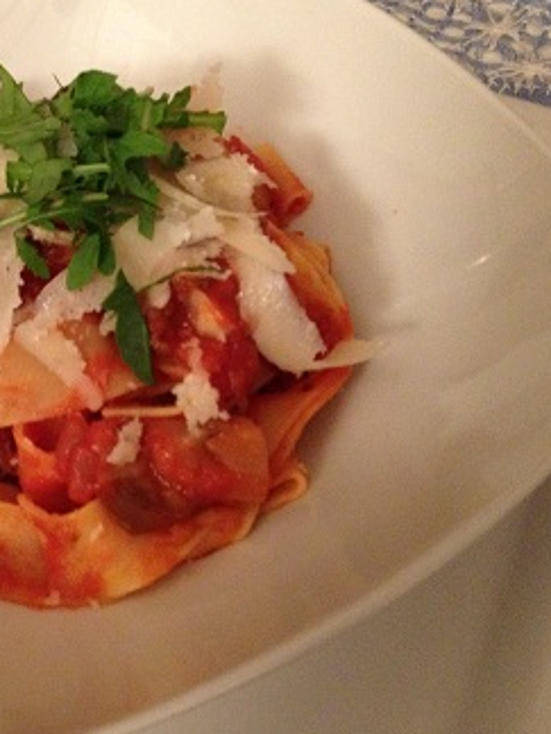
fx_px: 1125
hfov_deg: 26.8
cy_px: 322
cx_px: 75
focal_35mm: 53
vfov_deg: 36.1
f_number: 2.4
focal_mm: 4.28
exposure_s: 1/17
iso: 400
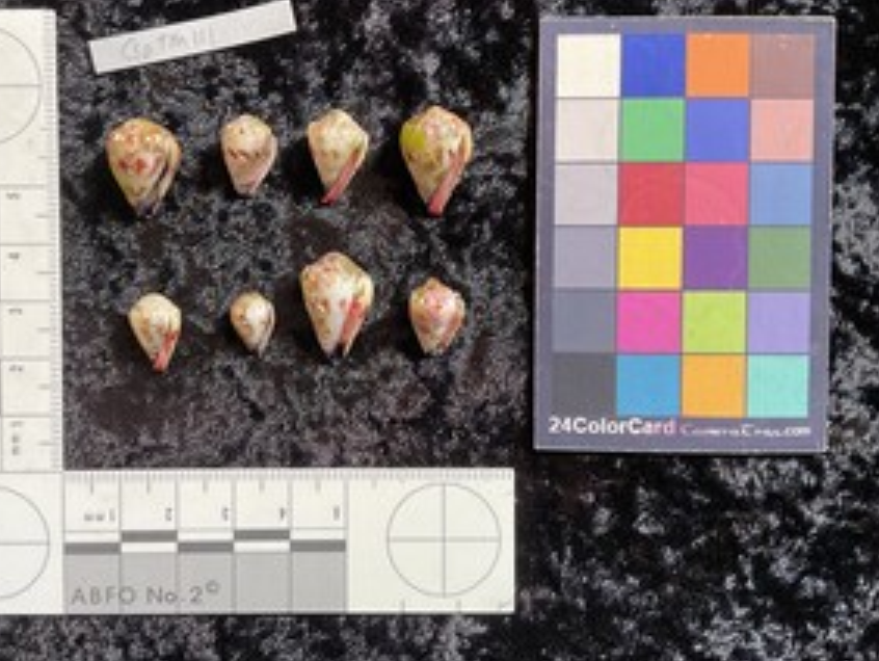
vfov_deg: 39.6
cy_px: 285
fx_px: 915
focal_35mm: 36
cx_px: 346
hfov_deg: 50.9
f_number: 1.8
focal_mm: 3
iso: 50
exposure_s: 1/50
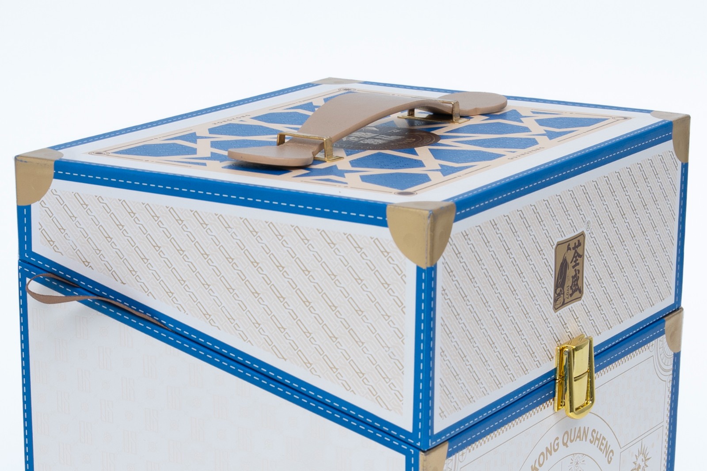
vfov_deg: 26.0
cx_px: 354
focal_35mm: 52
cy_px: 236
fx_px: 1021
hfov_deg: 38.2
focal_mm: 35
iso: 100
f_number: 10
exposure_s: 1/125
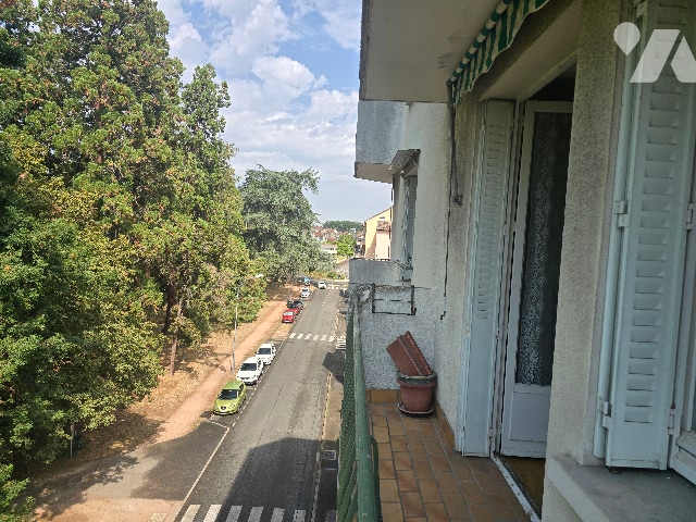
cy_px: 261
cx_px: 348
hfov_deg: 73.9
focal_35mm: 23
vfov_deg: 58.9
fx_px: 462
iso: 12
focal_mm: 6.3
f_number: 1.7
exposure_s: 1/467
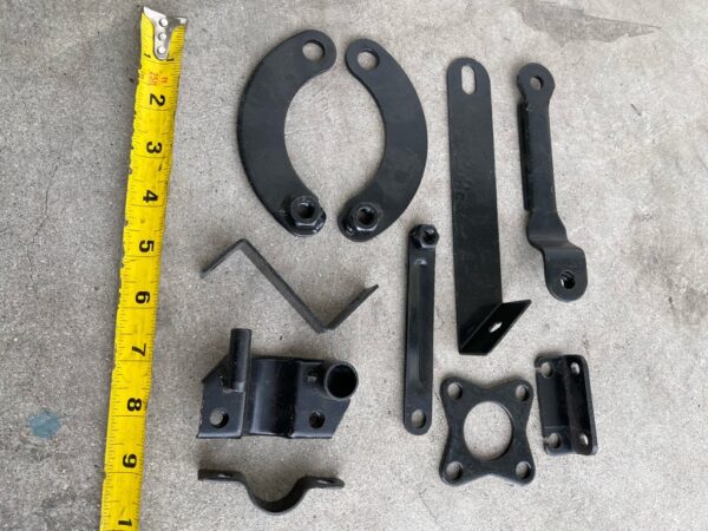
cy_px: 266
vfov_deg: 53.1
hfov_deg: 67.3
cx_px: 354
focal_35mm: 26
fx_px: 532
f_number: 1.6
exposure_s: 1/211
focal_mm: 5.1
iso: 32
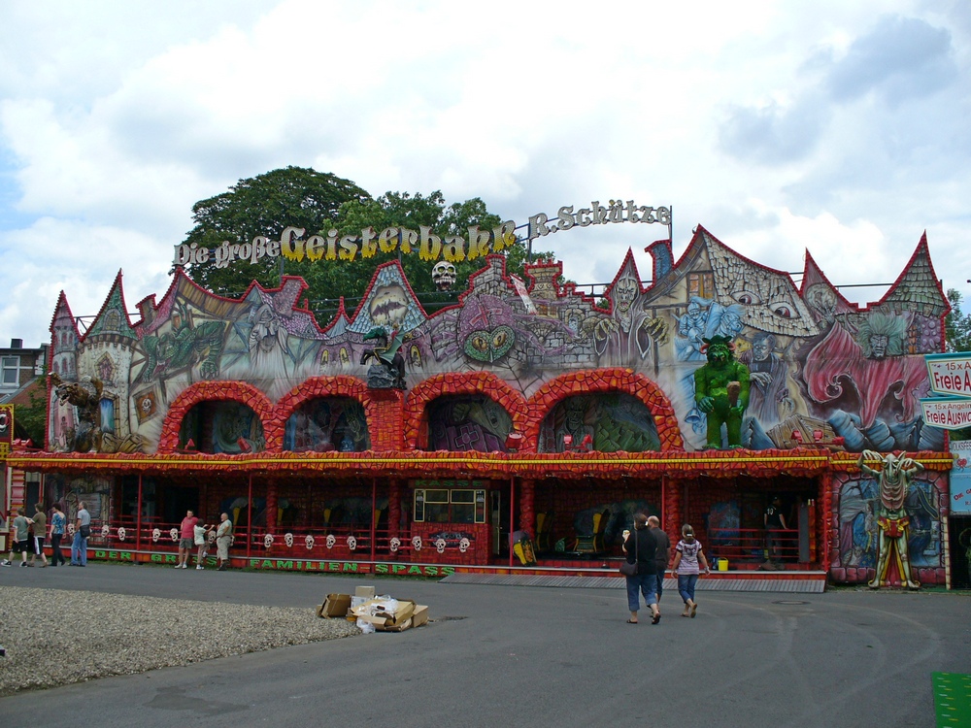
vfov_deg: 38.7
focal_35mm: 37
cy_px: 364
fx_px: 1038
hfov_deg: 50.1
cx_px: 486
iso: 80
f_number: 5.6
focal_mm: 6.1
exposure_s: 1/200
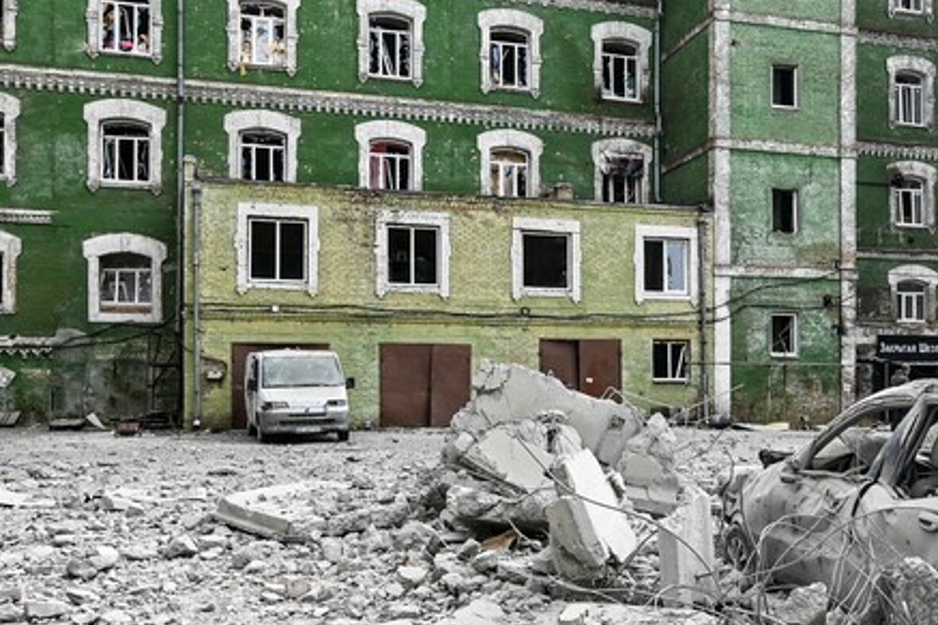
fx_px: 1042
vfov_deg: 33.3
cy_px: 360
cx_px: 633
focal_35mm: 40
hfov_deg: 47.6
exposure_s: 1/320
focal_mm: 14
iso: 160
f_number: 7.1
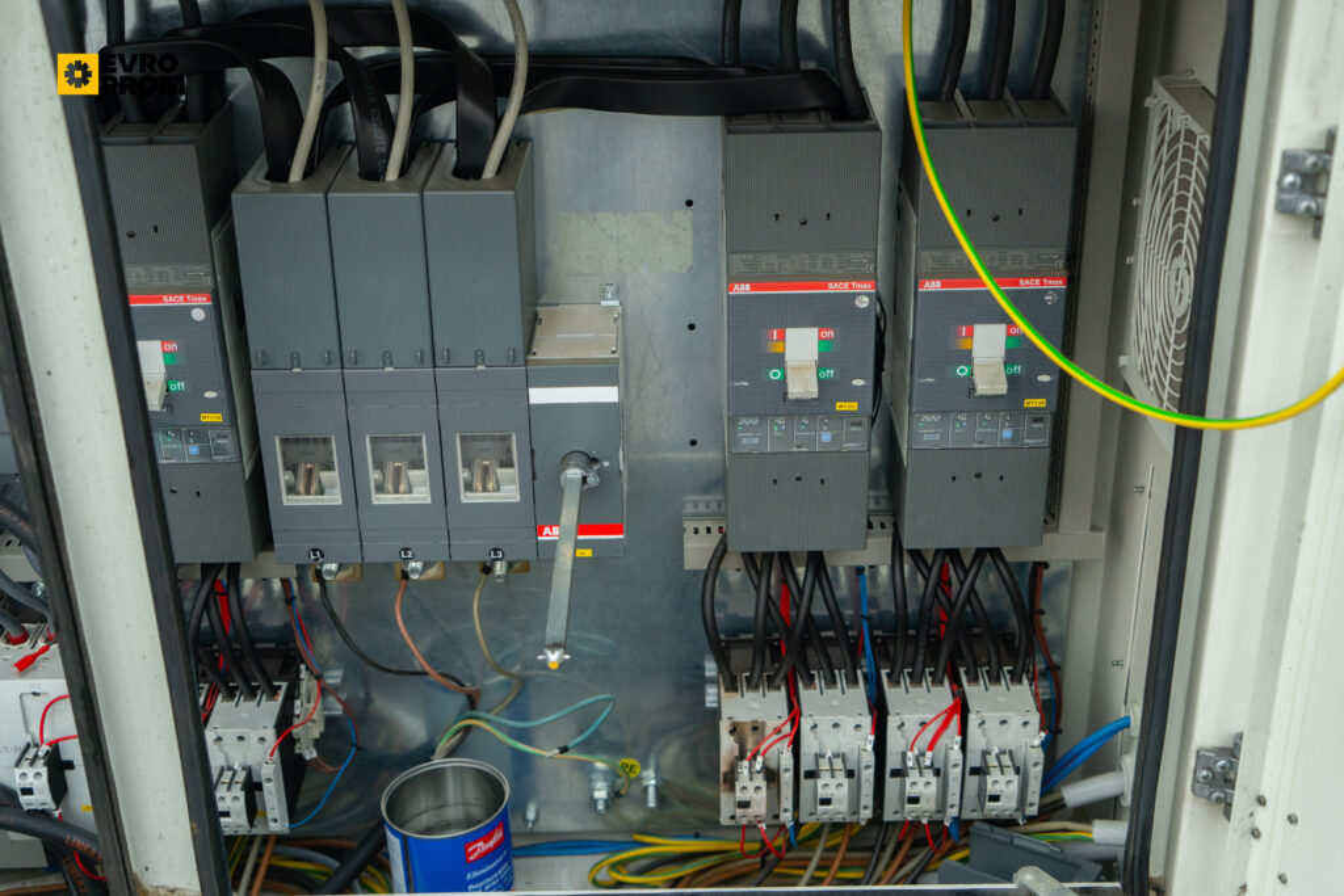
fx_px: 1643
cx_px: 672
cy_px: 448
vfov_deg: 30.5
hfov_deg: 44.5
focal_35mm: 44
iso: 1000
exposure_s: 1/100
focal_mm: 44
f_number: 4.5
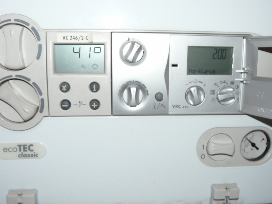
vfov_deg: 39.7
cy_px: 102
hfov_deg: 51.4
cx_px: 136
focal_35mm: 36
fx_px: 283
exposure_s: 1/30
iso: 100
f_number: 4
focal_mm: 4.6
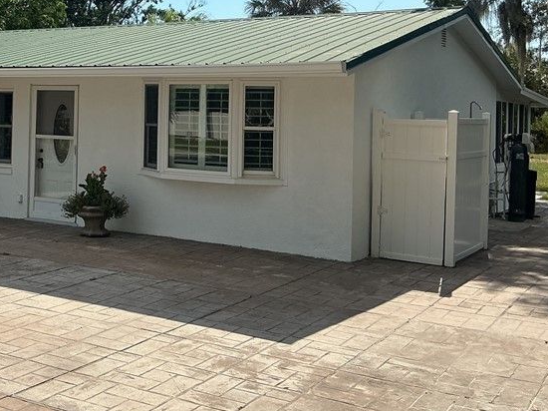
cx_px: 91
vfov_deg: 26.6
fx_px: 854
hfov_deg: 34.2
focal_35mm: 54
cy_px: 100
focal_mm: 3
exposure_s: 1/2667
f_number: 1.8
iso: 25
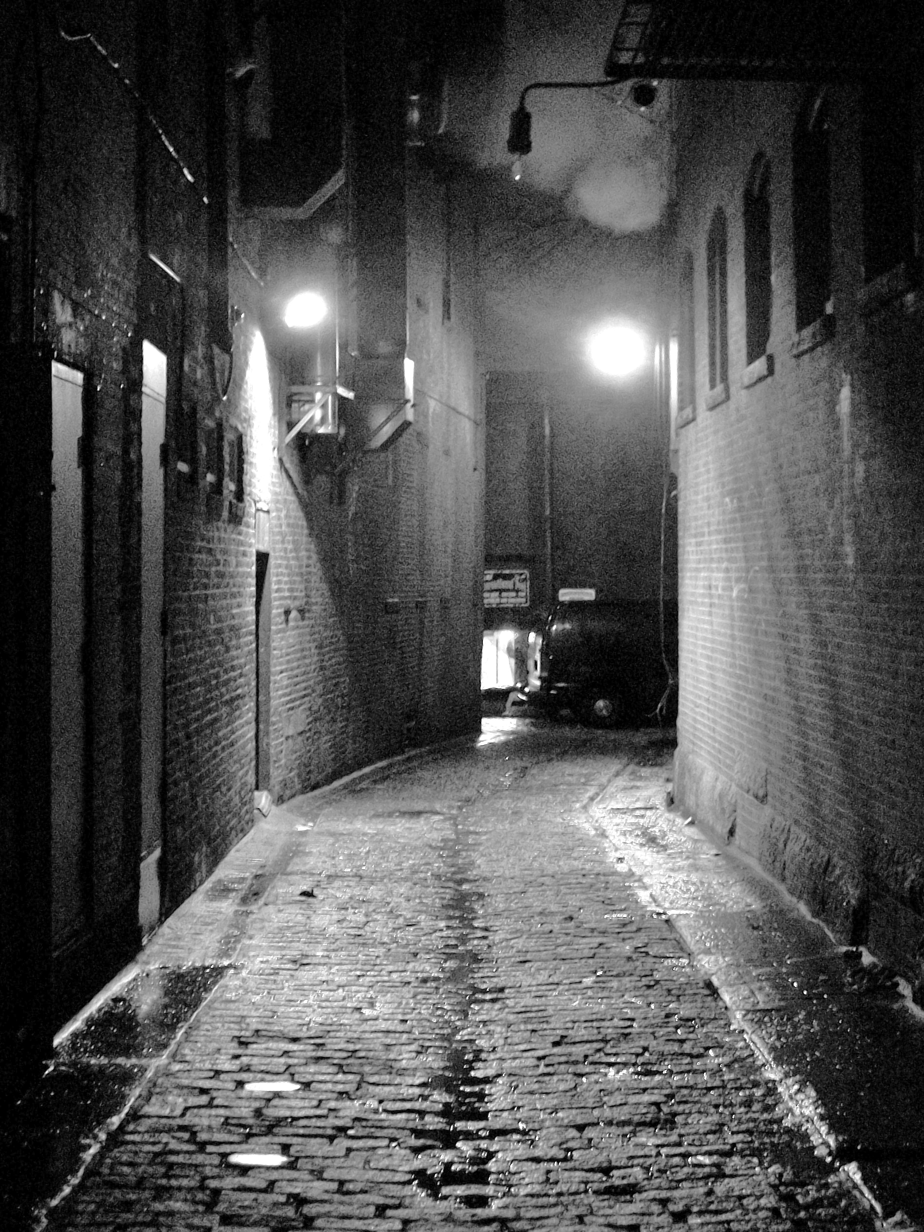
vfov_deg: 28.6
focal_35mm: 68
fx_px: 2420
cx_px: 462
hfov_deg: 21.6
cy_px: 616
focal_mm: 12.1
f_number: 4.5
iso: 400
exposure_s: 1/8
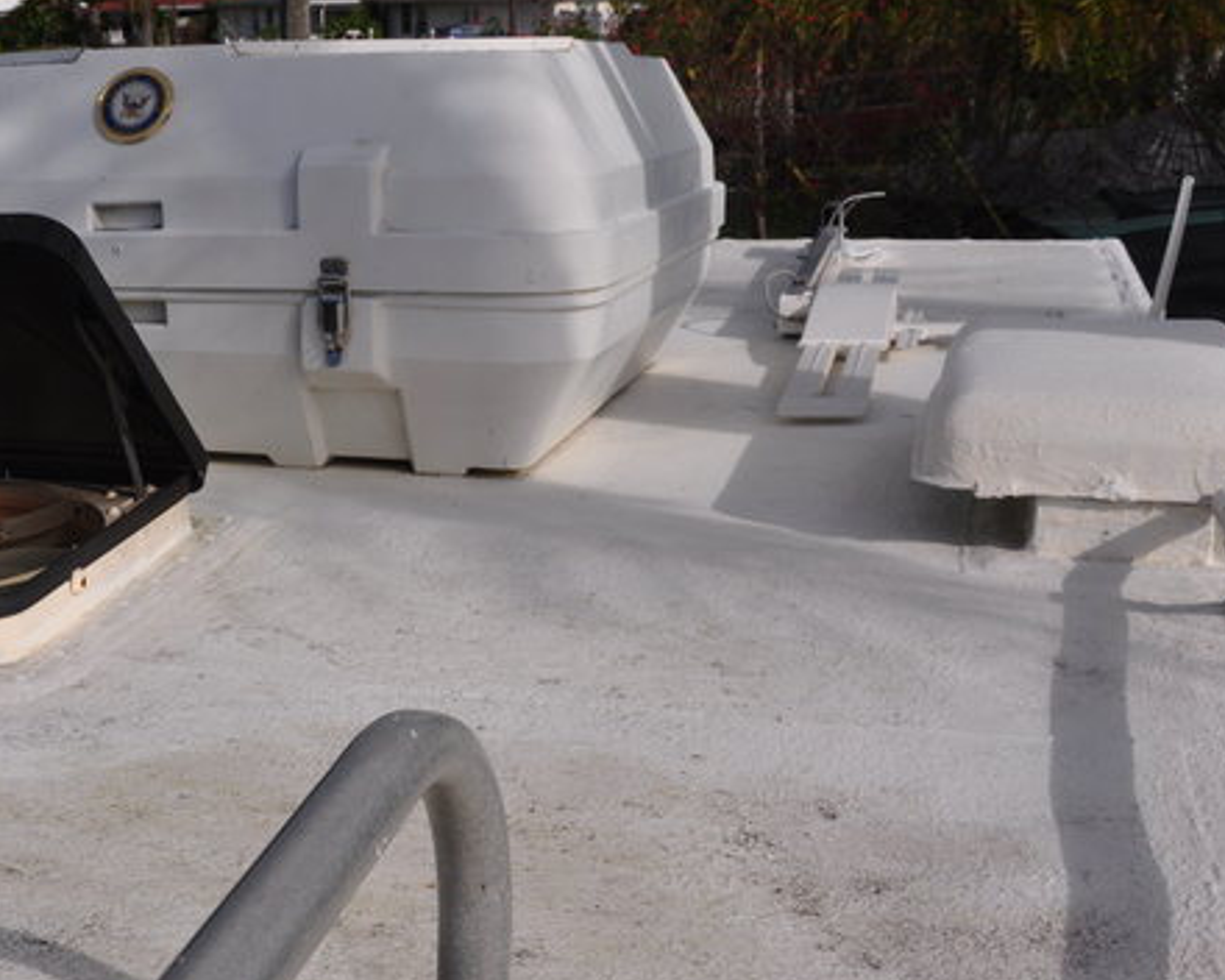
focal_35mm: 46
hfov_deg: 38.8
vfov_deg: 32.6
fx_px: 1668
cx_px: 239
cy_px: 600
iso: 200
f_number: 13
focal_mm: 18
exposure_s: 1/800
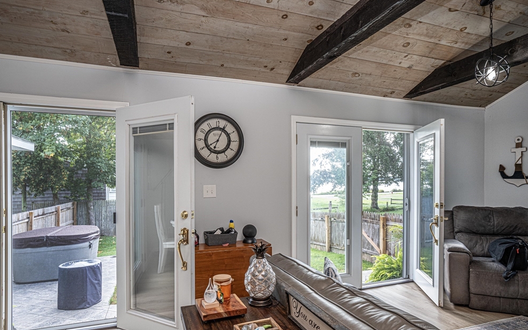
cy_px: 180
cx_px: 265
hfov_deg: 82.3
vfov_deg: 57.2
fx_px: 302
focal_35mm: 21
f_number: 7.1
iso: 640
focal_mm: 20
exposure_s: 1/30
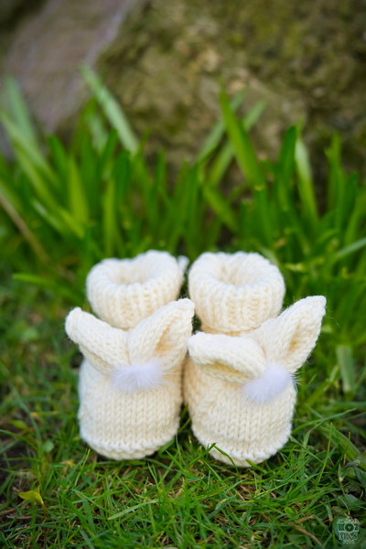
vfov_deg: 31.0
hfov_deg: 20.9
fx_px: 991
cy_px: 274
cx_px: 183
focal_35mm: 65
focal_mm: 65
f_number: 2.5
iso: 100
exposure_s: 1/320
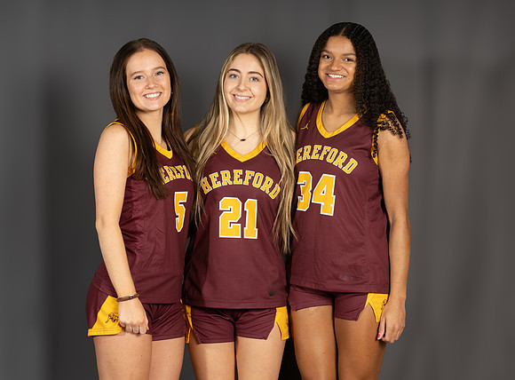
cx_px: 283
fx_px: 1663
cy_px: 185
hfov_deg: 17.6
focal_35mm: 112
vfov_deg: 13.0
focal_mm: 93
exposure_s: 1/200
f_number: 8
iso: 200
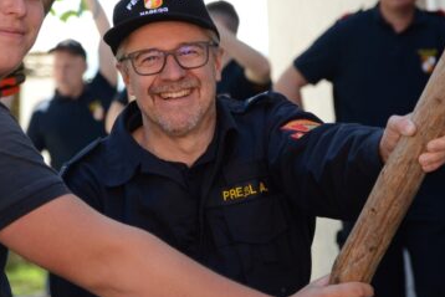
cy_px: 66
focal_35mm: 264
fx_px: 3262
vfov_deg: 5.2
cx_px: 164
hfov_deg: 7.8
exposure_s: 1/500
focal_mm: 105
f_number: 5.6
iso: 800
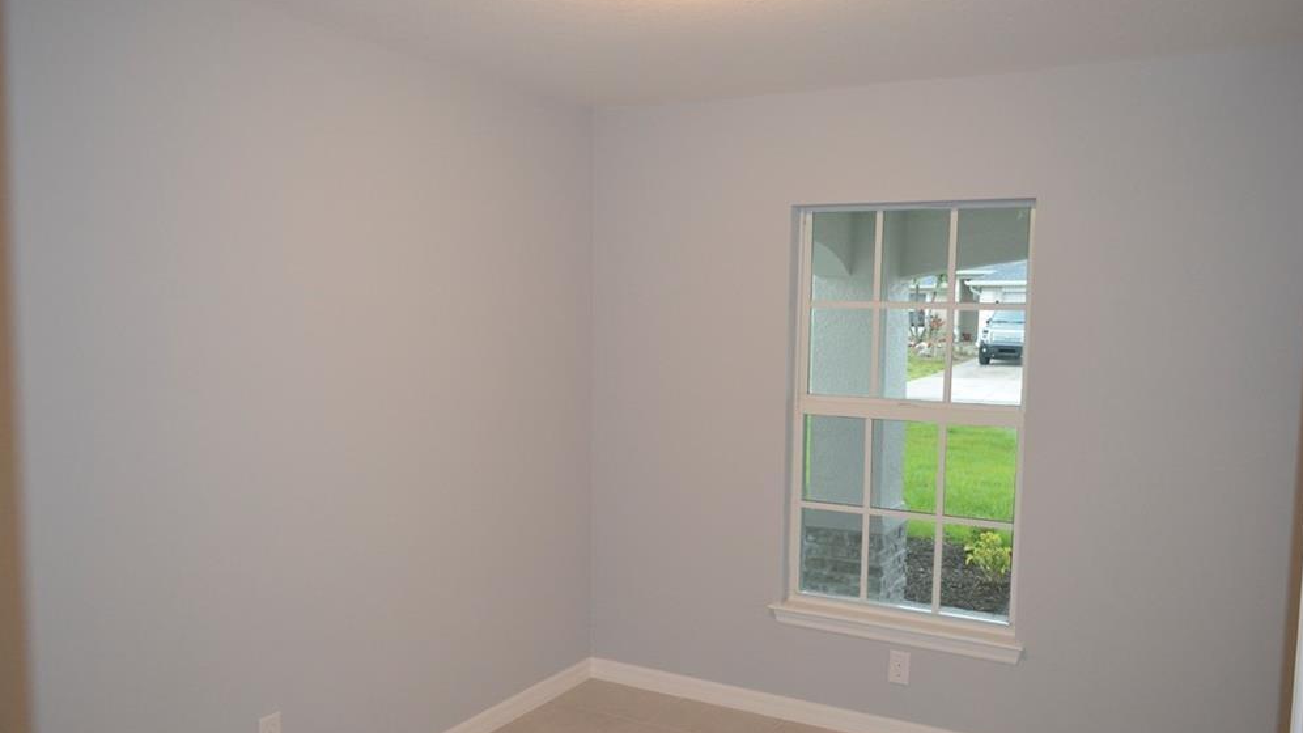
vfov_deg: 40.1
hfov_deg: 66.1
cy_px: 413
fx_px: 1002
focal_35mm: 29
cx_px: 659
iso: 1250
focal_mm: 18
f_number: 3.5
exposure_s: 1/60
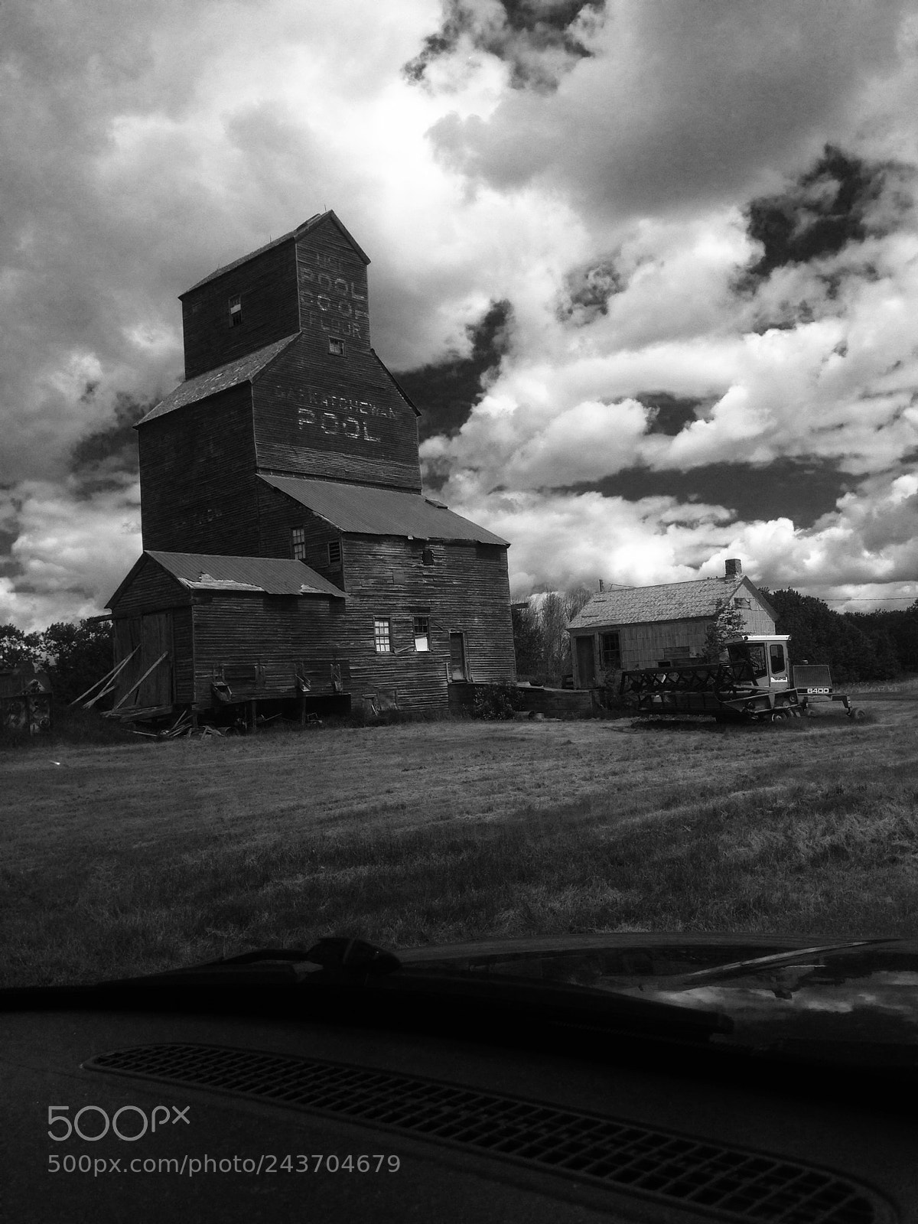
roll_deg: +1.6
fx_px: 1167
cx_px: 459
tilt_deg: +6.5
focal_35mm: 33
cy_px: 612
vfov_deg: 55.4
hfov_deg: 42.9
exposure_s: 1/1466
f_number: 2.4
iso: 50
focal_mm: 4.12
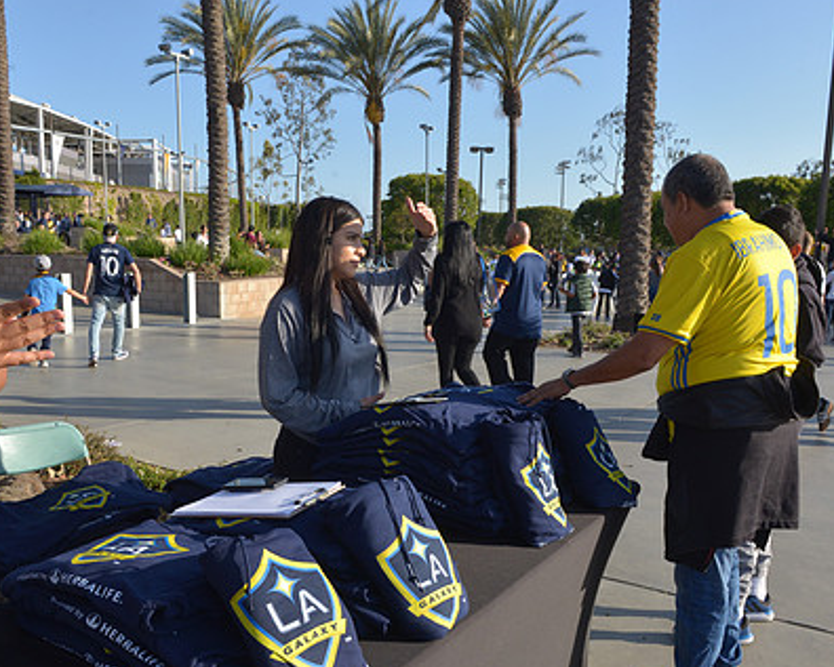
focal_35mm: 33
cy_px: 399
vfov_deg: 44.3
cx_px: 362
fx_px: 815
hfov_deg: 54.0
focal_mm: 24
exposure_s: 1/250
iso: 400
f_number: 14
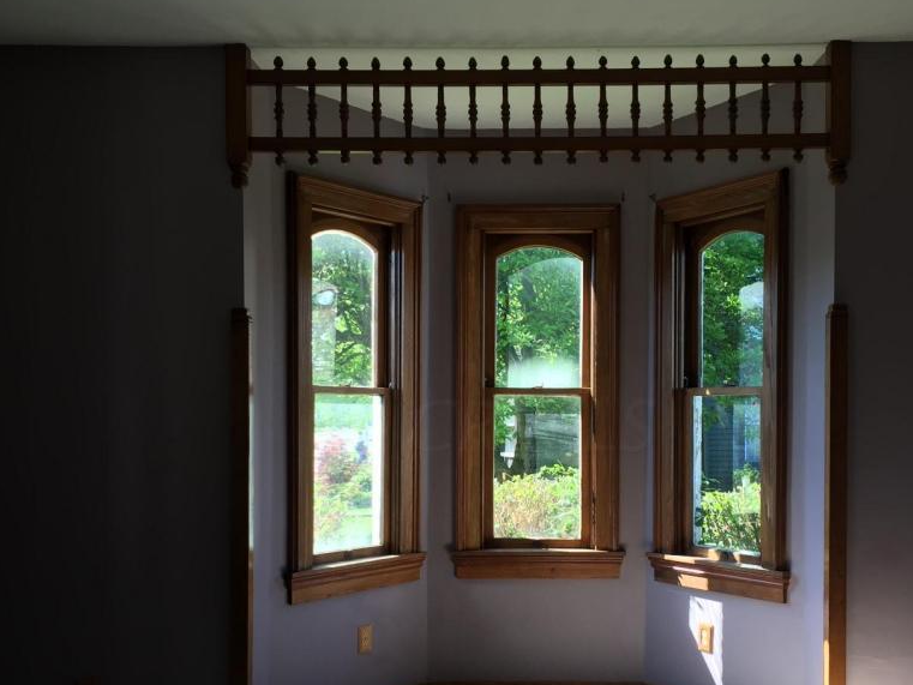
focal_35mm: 39
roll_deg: -0.4
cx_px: 533
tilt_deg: -1.1
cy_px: 426
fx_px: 1029
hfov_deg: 47.7
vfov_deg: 36.6
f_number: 2.2
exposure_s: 1/120
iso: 40
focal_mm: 4.15
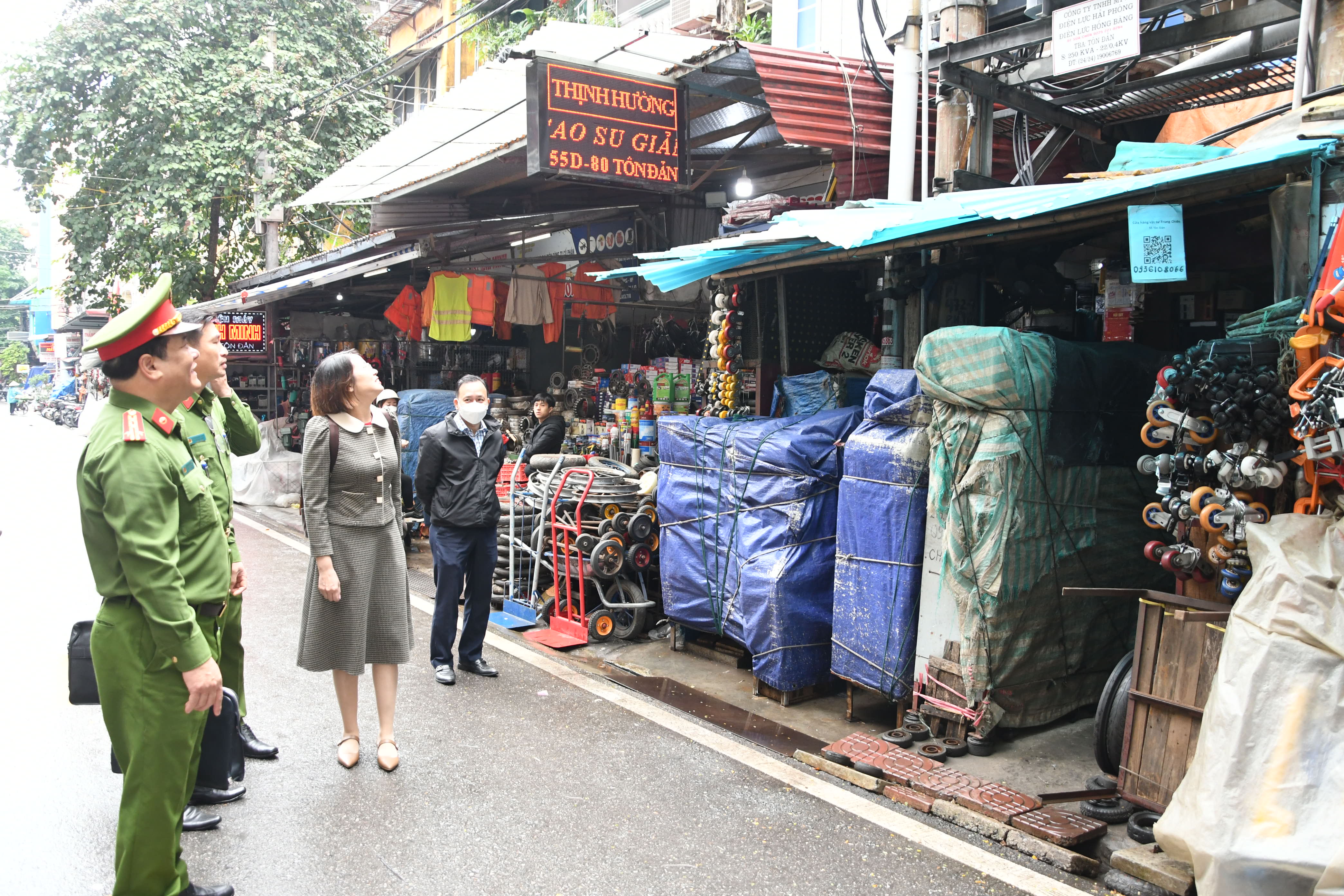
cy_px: 448
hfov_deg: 33.4
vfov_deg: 22.6
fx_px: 2240
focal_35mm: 60
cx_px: 672
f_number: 5.6
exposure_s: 1/200
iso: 1000
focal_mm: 40
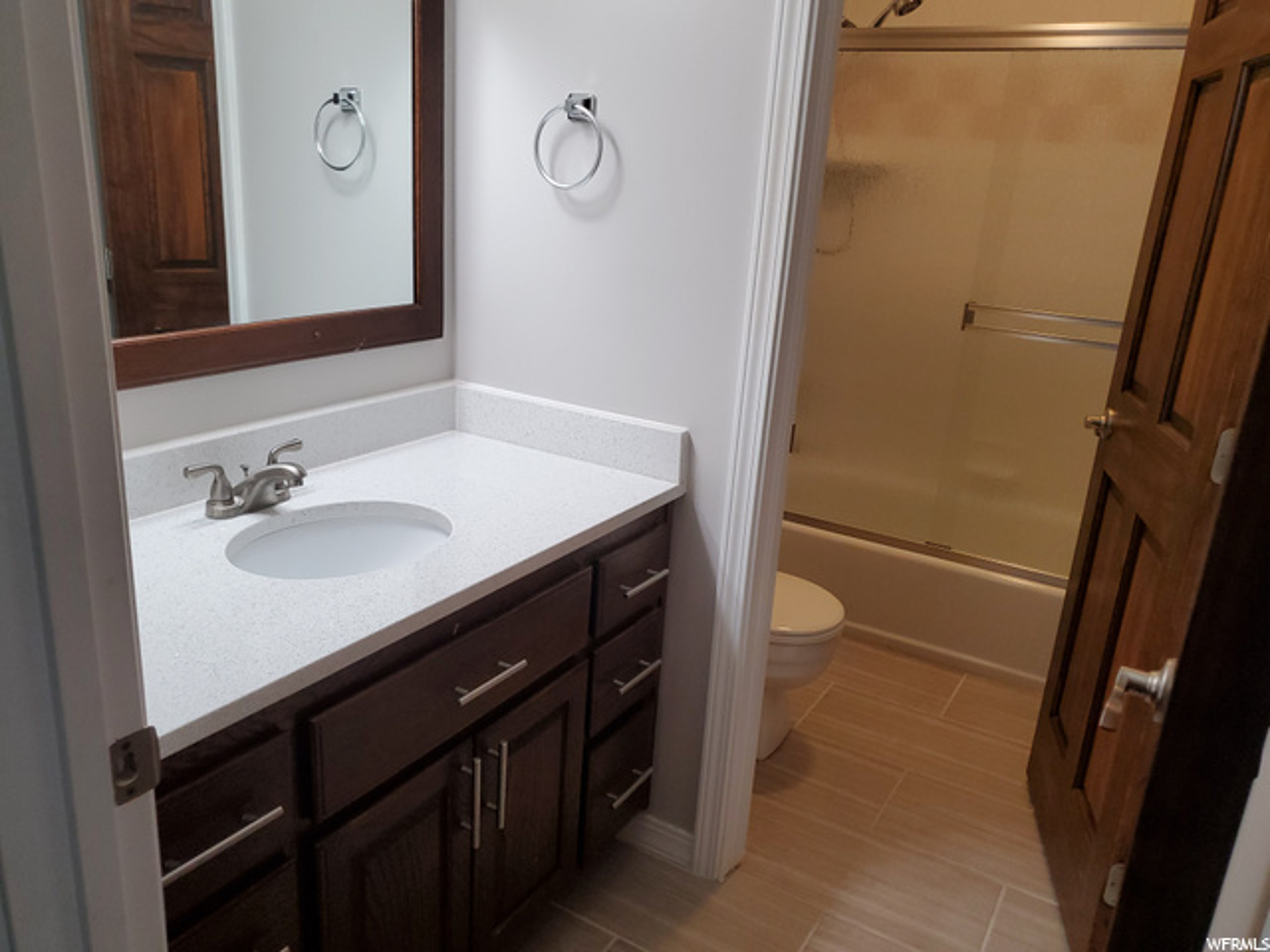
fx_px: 954
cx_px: 635
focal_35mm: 26
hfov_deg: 67.3
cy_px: 476
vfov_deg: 53.1
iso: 100
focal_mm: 4.3
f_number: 1.5
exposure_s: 1/120
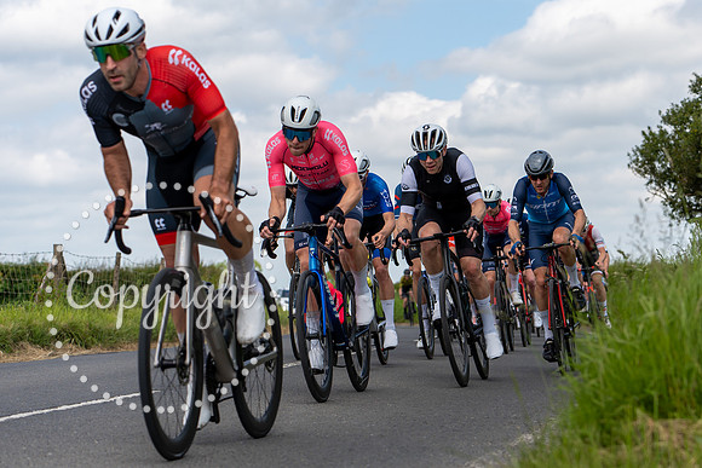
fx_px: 1892
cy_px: 246
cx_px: 487
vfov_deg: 14.1
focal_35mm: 97
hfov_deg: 20.9
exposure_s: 1/1250
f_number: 3.5
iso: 100
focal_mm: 70
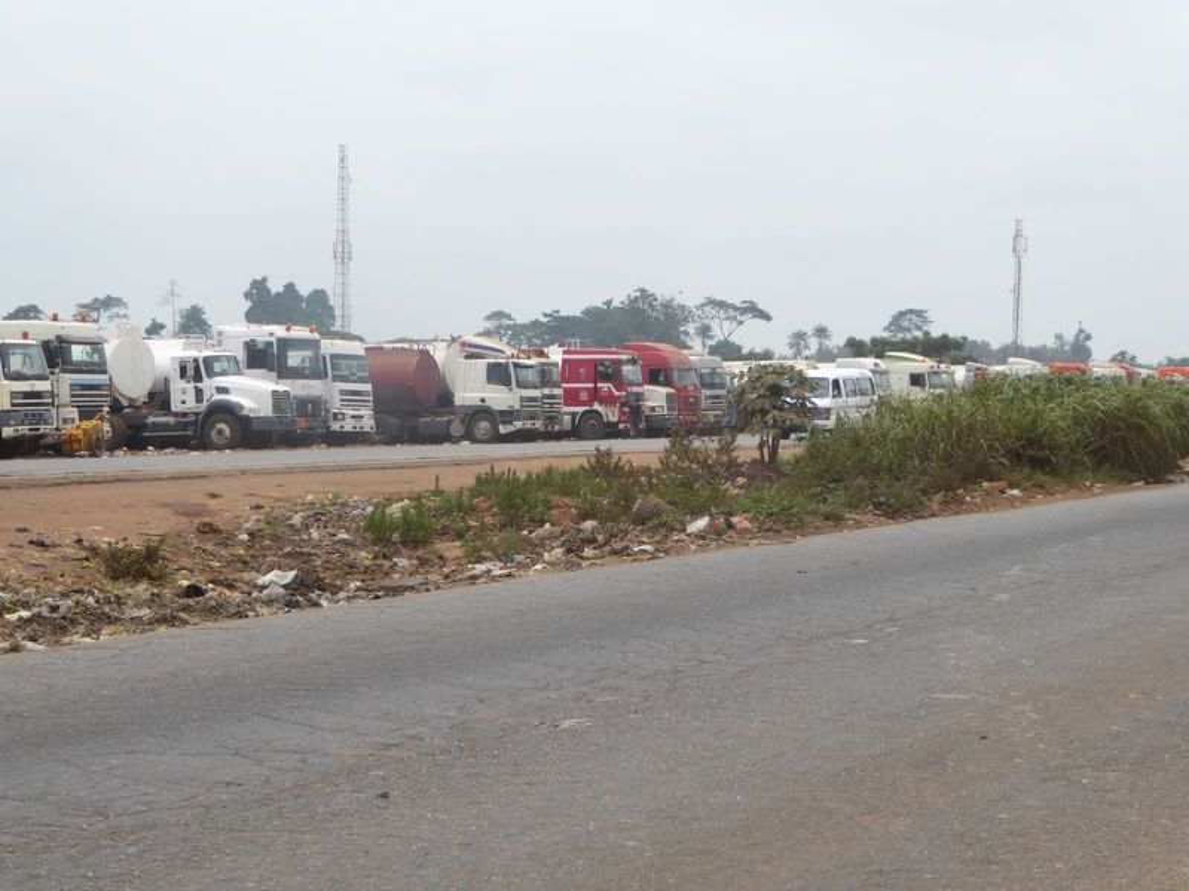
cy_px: 446
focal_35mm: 79
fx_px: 2714
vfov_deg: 18.7
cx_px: 594
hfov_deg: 24.7
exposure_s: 1/320
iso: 80
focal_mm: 14.1
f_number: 5
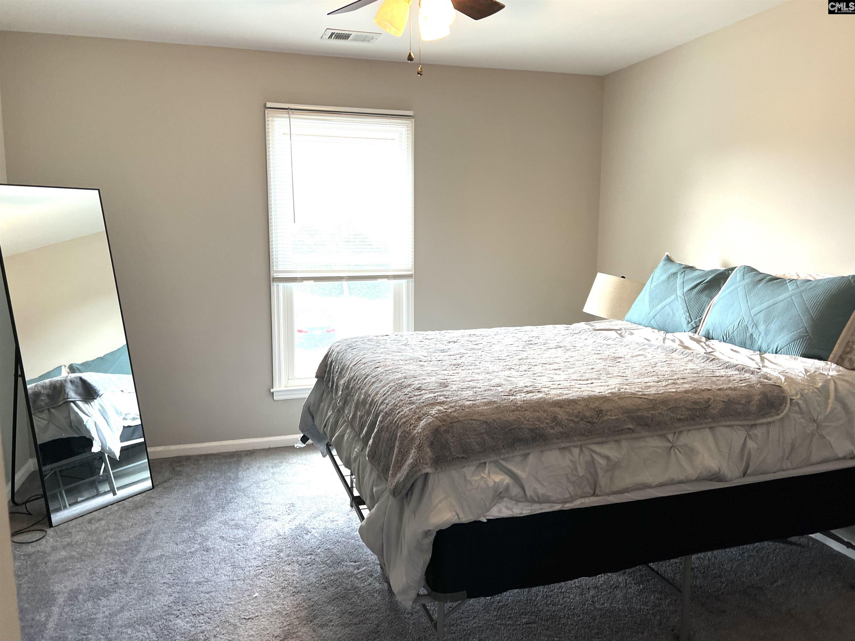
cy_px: 320
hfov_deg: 67.3
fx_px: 642
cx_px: 428
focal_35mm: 26
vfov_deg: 53.1
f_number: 1.5
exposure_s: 1/60
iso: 80
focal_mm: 5.7
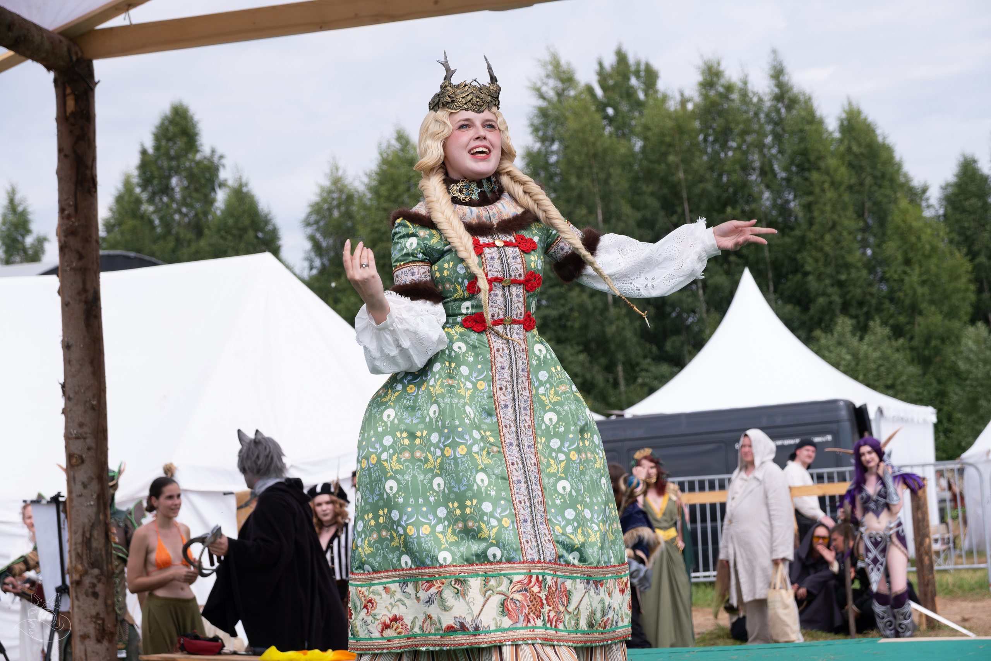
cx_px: 496
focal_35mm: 83
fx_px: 2285
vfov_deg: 16.5
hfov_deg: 24.5
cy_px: 330
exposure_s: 1/640
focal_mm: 55
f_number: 5
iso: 160
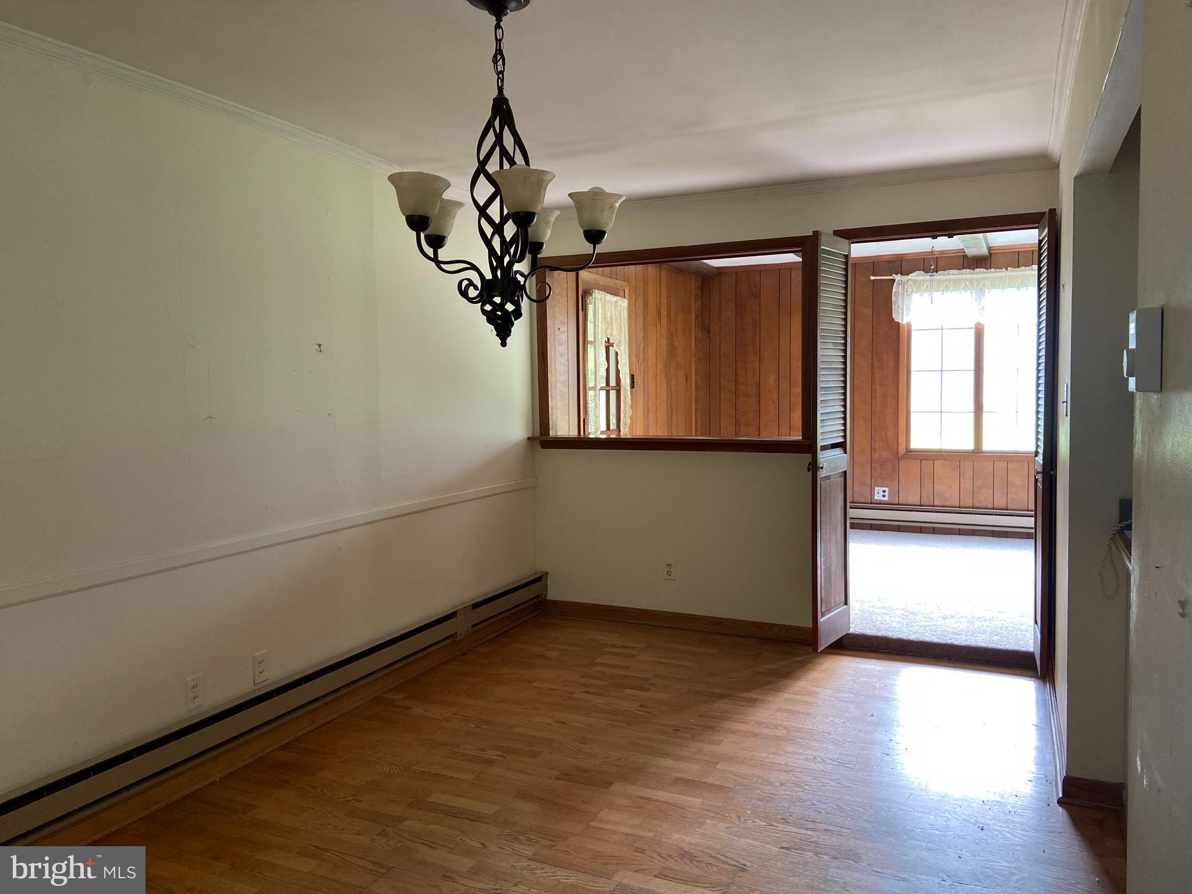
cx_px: 596
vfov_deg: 53.1
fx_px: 895
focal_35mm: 26
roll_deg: +1.2
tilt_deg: -5.2
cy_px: 447
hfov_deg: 67.3
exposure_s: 1/60
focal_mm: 4.25
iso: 200
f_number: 1.8
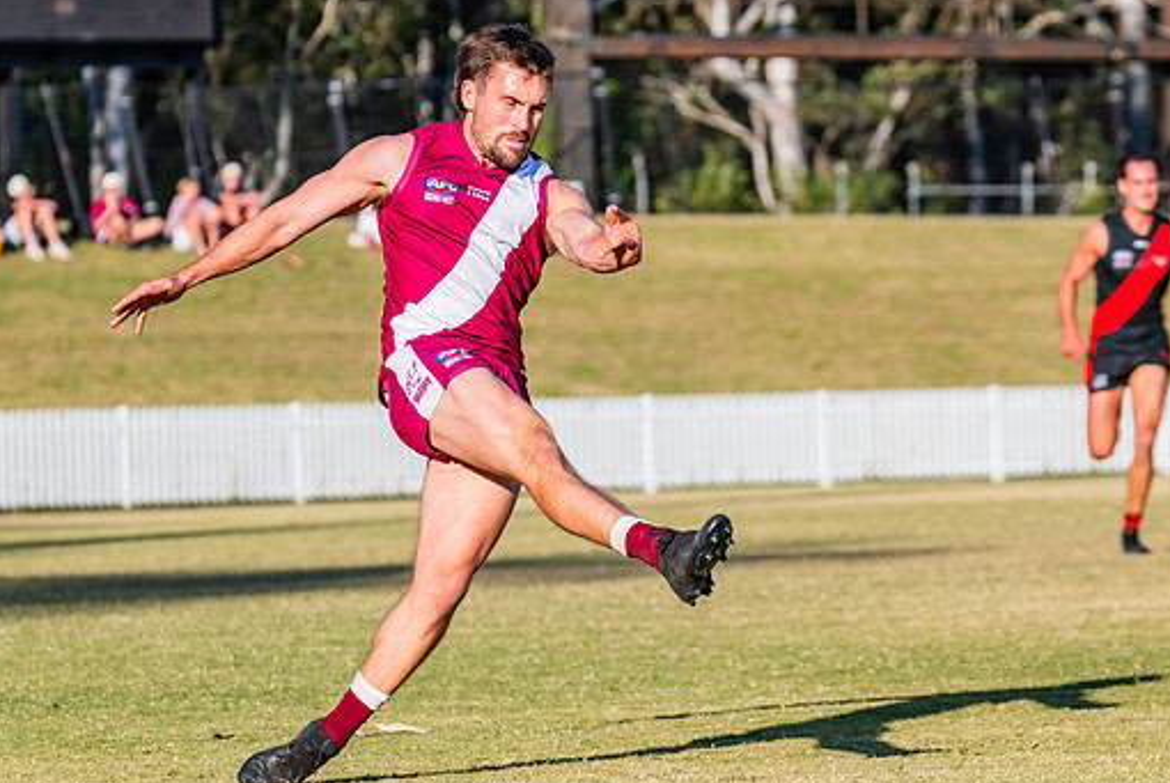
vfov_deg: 4.8
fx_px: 9303
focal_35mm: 286
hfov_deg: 7.2
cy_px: 401
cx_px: 638
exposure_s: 1/1600
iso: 800
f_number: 9
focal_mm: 240
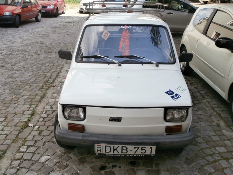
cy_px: 88
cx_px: 116
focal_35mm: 38
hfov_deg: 49.0
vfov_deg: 37.7
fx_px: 256
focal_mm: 6.67
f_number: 9.9
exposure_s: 1/50
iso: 100
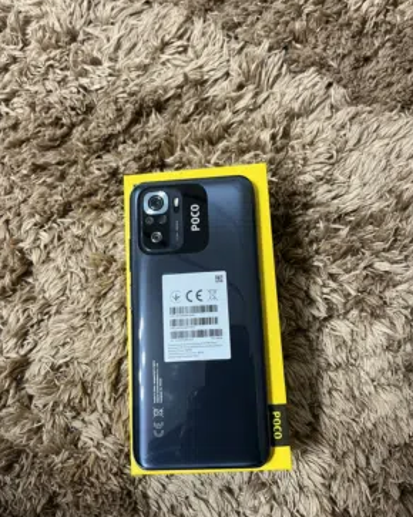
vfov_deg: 62.2
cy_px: 272
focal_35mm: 28
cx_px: 212
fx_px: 428
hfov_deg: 51.5
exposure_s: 1/60
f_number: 1.6
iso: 400
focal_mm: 5.1
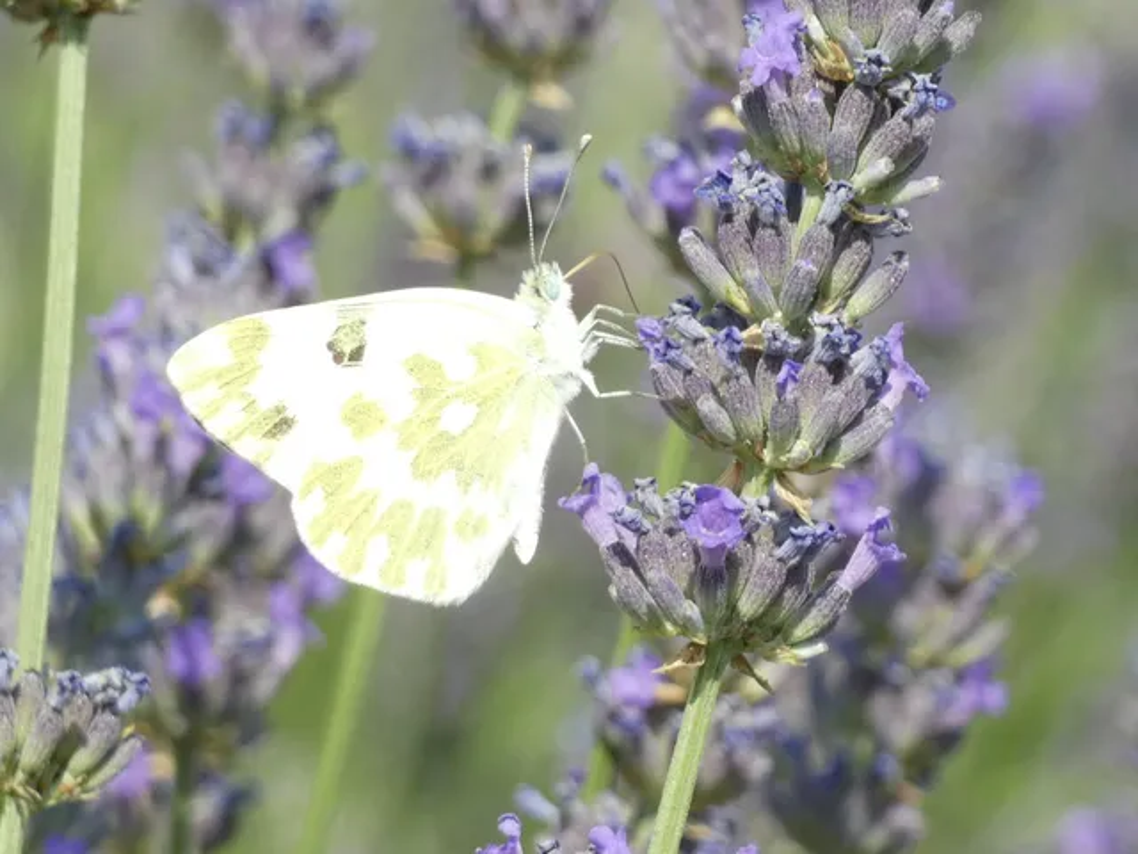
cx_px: 569
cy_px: 427
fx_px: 9862
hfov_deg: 6.6
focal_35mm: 300
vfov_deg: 5.0
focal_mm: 53.8
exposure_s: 1/160
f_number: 5.5
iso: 80
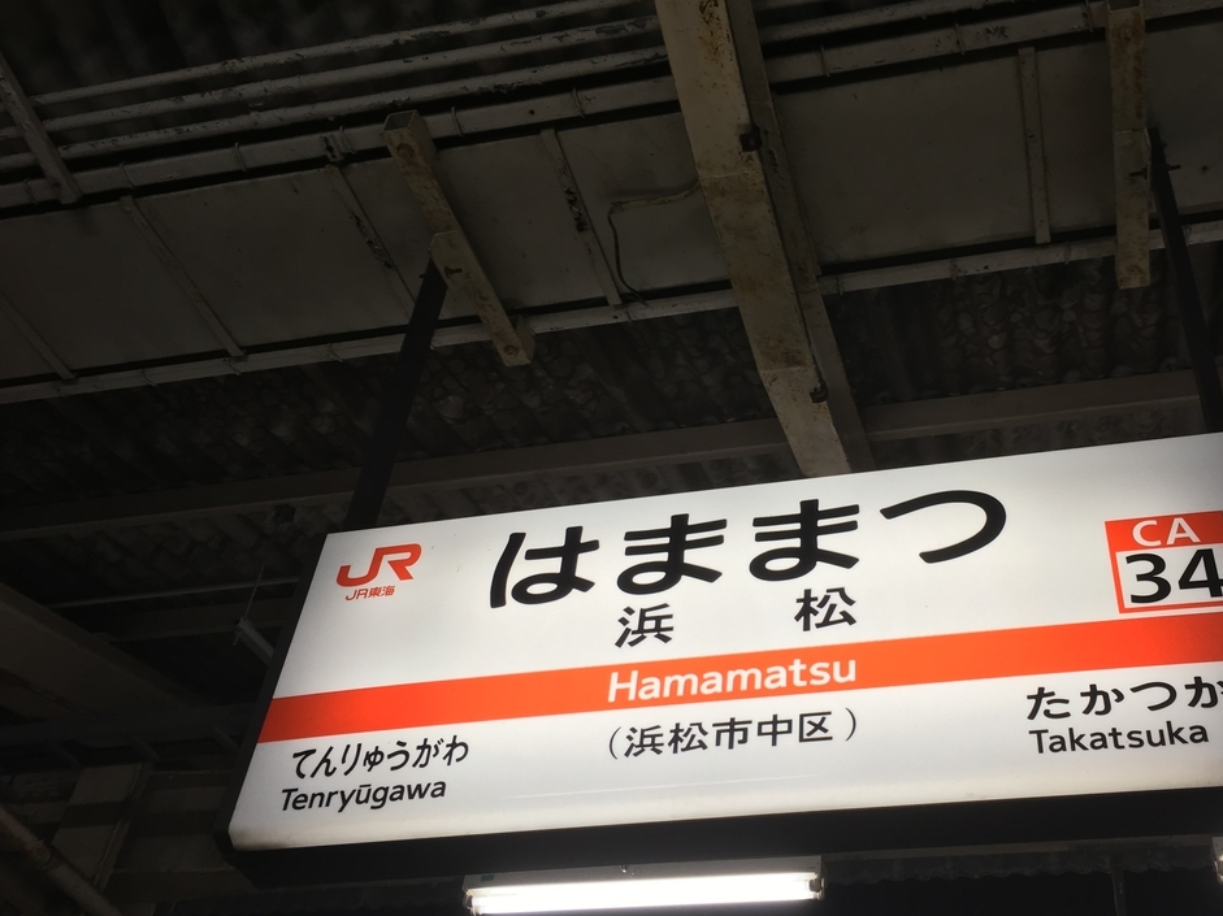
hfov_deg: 49.6
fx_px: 1307
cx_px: 776
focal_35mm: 37
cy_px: 460
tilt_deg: +43.2
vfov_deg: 38.6
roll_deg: -3.1
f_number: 2.2
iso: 32
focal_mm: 4.15
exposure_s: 1/120
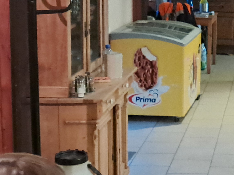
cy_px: 41
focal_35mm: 98
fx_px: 662
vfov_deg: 15.0
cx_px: 297
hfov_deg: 18.7
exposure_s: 1/20
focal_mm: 4
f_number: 1.8
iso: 1250
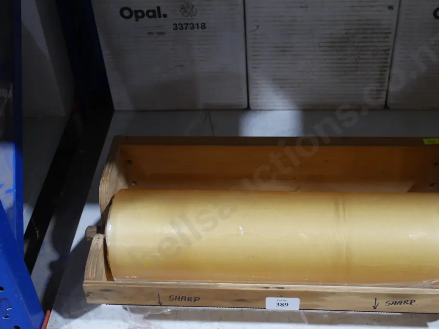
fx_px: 672
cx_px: 248
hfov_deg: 36.1
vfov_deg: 27.5
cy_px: 189
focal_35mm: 53
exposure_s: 1/60
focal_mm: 23
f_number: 5.1
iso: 800
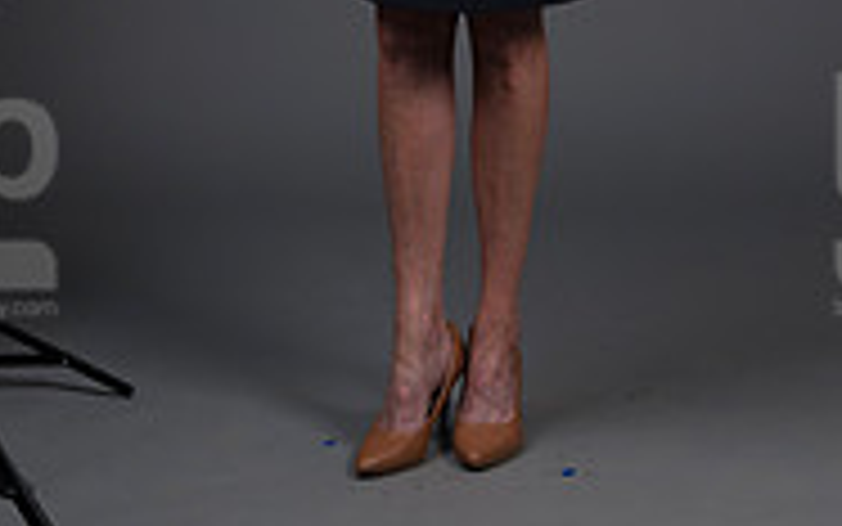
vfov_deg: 6.6
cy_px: -292
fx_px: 4499
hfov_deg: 10.7
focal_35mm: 196
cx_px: 446
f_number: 5.6
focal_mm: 80
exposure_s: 1/250
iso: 160
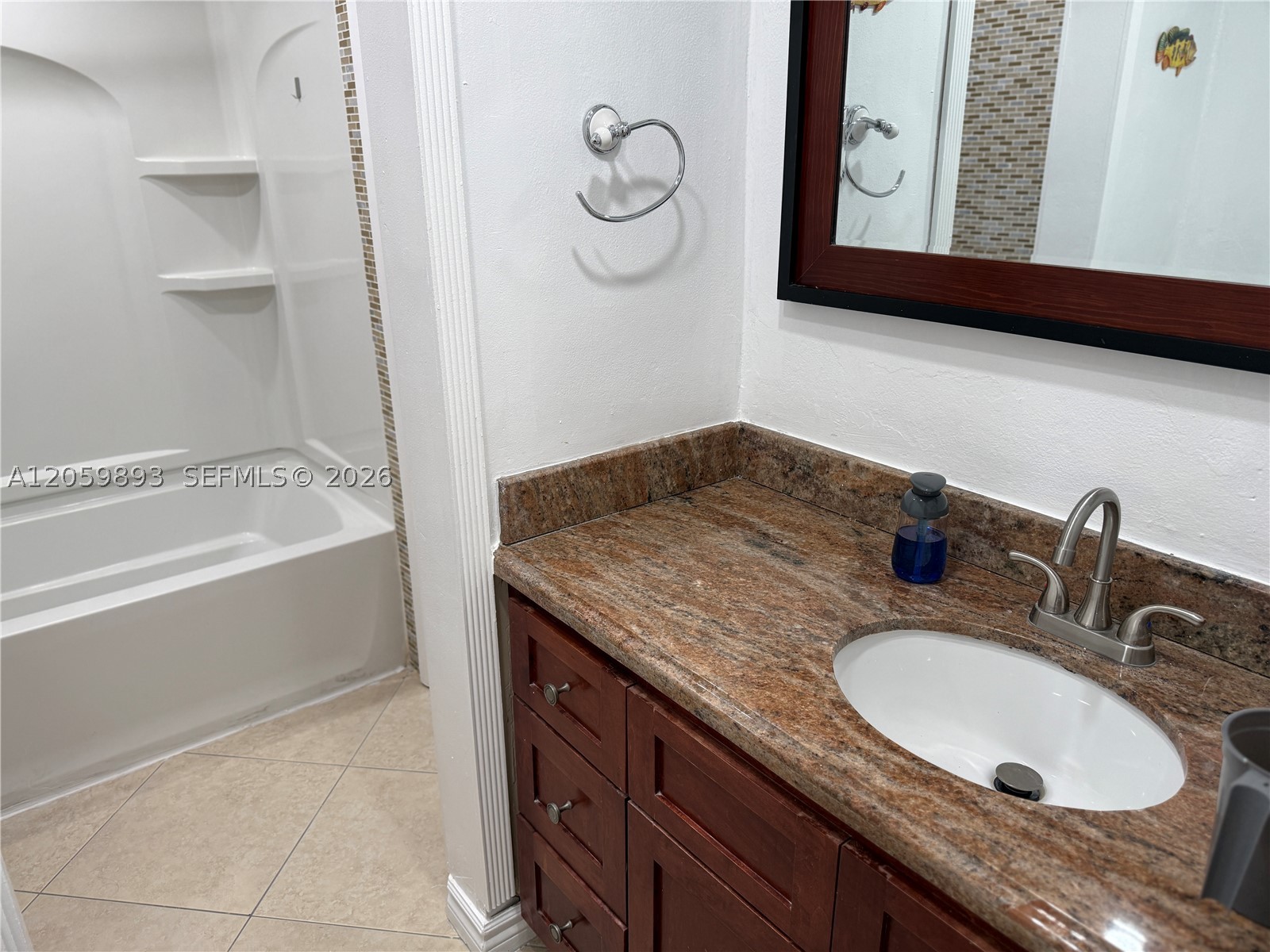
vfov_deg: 56.8
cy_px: 476
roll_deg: +0.8
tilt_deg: -18.6
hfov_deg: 71.6
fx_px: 881
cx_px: 635
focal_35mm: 24
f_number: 1.78
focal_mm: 6.76
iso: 125
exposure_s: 1/120
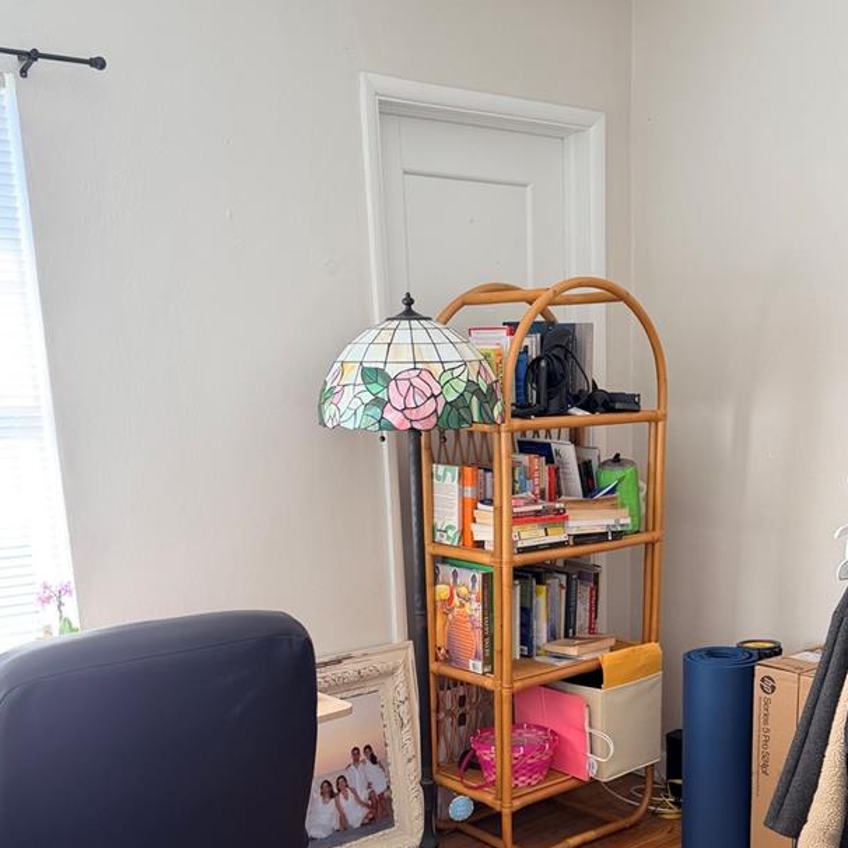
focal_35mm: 42
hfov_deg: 39.8
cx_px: 516
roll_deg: +1.5
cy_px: 662
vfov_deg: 38.7
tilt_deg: -14.7
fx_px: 1164
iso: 100
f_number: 1.78
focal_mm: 6.76
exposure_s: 1/121
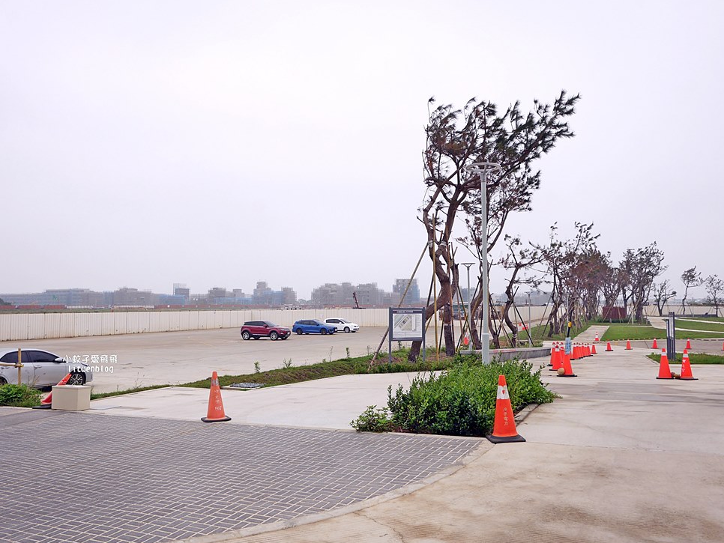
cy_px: 267
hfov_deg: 61.6
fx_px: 607
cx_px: 363
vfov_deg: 48.2
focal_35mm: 29
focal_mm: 14
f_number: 3.5
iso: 200
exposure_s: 1/1000
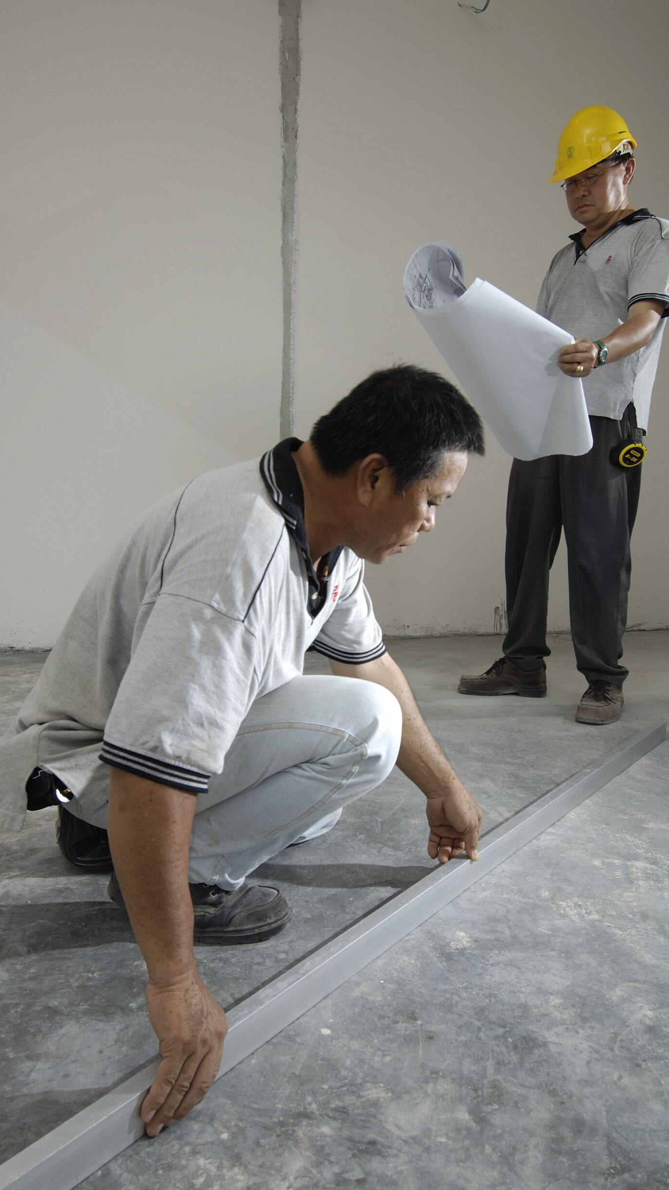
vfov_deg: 75.1
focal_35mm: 25
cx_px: 347
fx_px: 774
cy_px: 600
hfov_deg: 46.7
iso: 100
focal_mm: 15
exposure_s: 1/25
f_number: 8
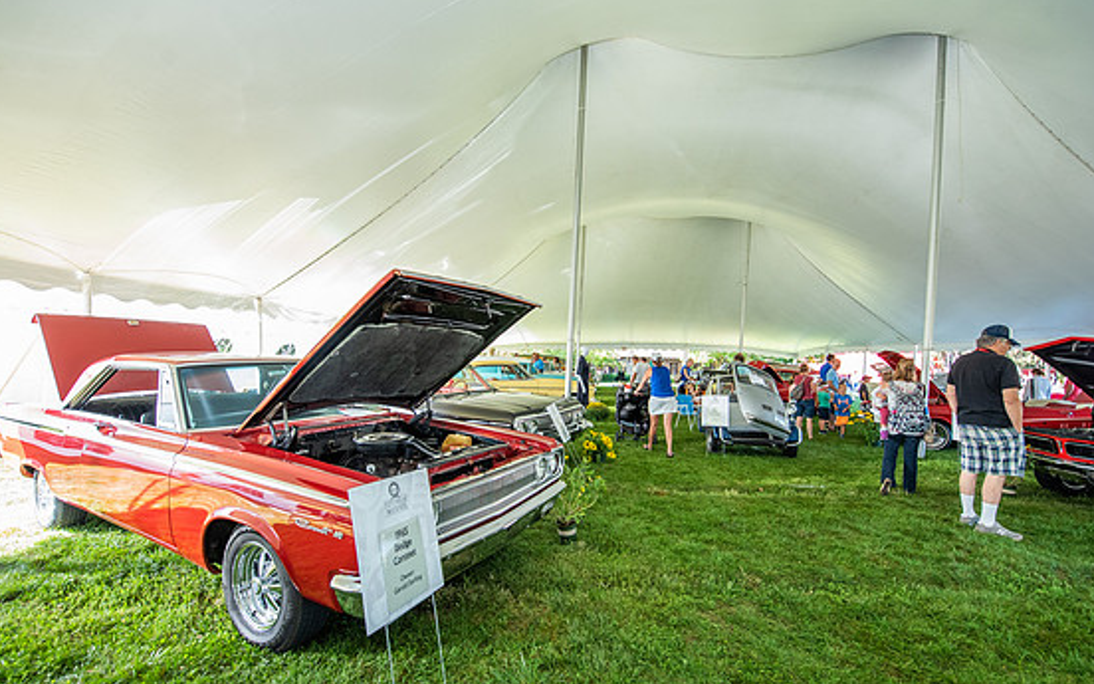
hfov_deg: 101.5
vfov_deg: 74.7
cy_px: 358
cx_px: 547
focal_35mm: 15
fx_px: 447
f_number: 5
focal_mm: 14
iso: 1000
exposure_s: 1/200
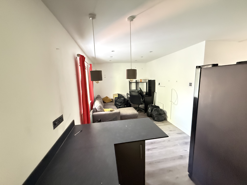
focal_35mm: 14
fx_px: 100
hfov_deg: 102.1
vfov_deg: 85.7
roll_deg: +1.1
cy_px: 92
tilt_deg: -7.1
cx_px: 124
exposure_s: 1/53
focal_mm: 2.22
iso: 1250
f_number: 2.2
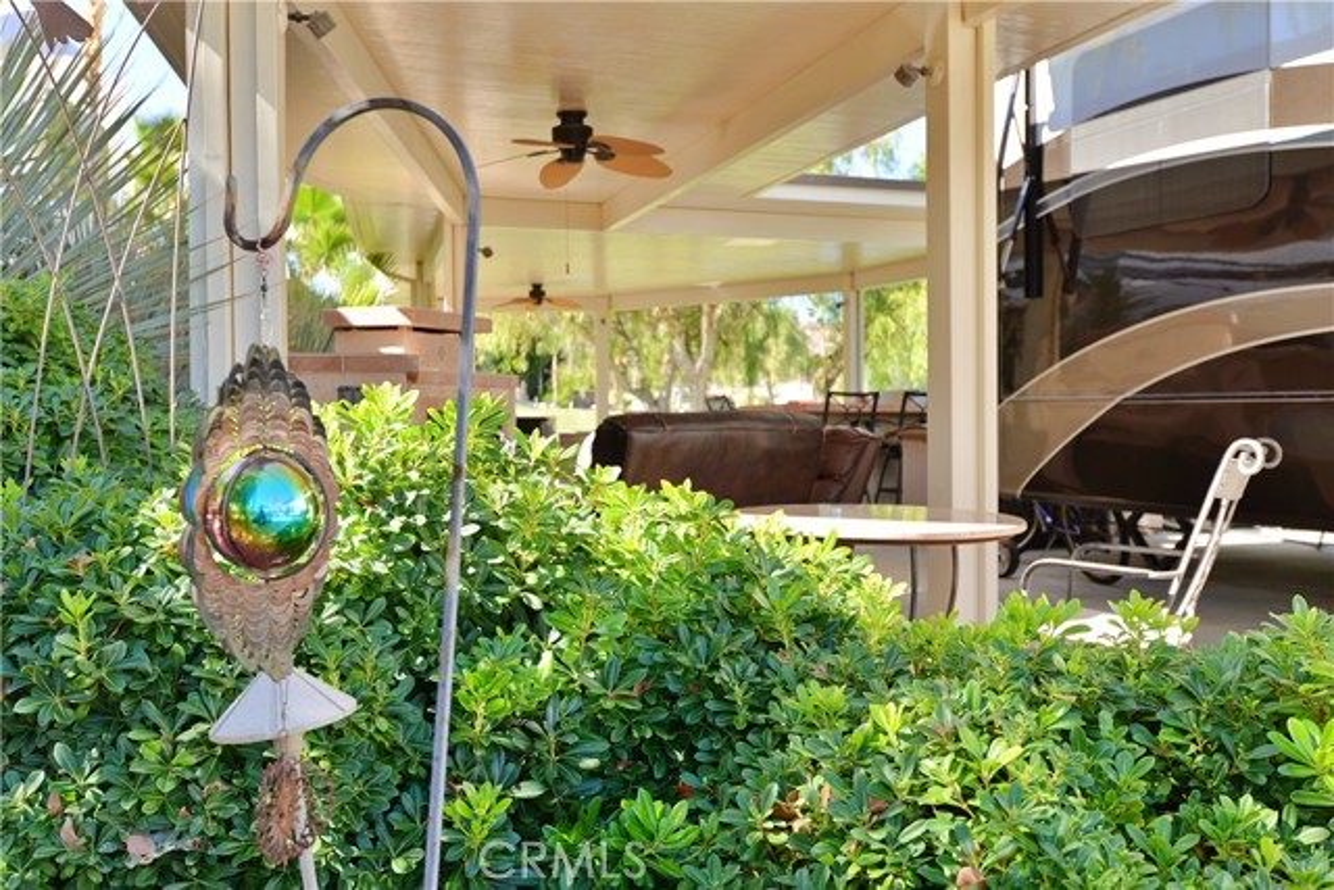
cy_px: 445
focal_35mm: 32
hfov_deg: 58.7
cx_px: 667
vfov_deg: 41.1
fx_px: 1186
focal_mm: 32
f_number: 5.6
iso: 125
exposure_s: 1/125
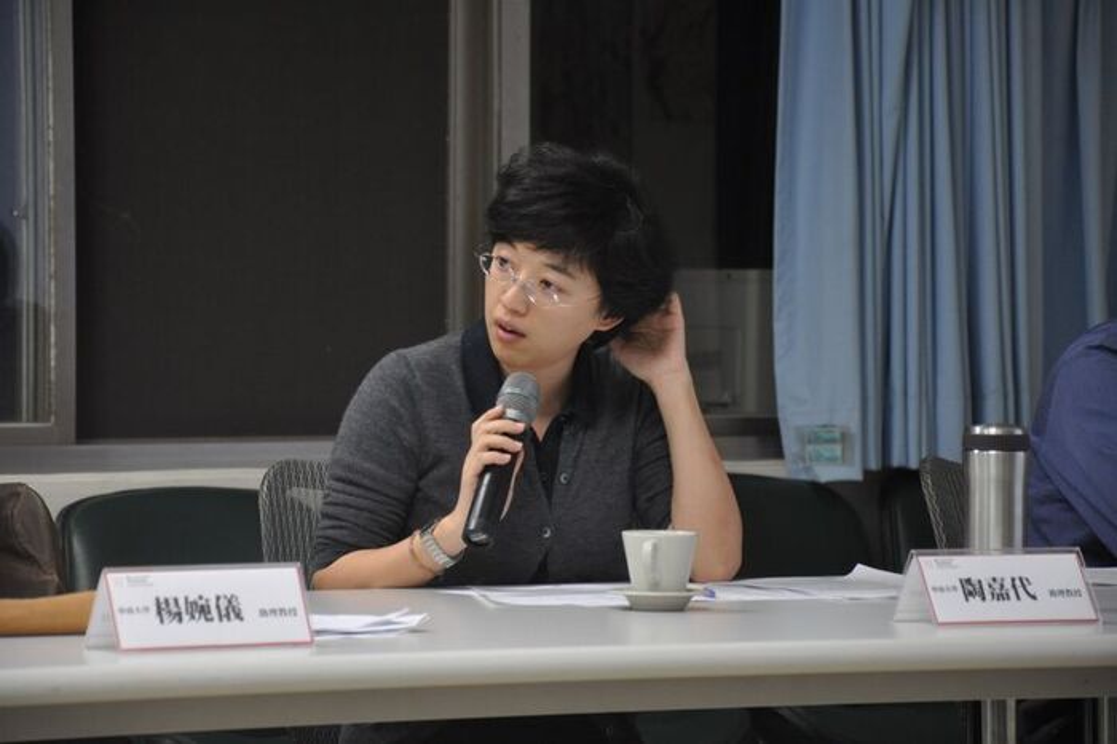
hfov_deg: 13.0
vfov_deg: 8.7
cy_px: 372
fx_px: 4884
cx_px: 558
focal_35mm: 158
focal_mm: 105
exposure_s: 1/30
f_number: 5.6
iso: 1000
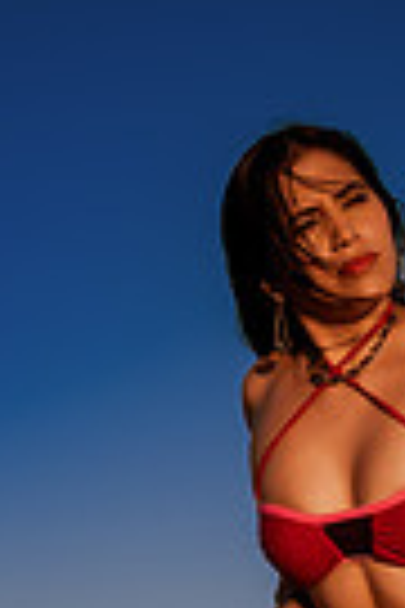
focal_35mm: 117
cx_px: 436
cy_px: 676
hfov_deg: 11.6
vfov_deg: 16.9
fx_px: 1974
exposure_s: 1/5000
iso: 100
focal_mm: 35
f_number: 1.8
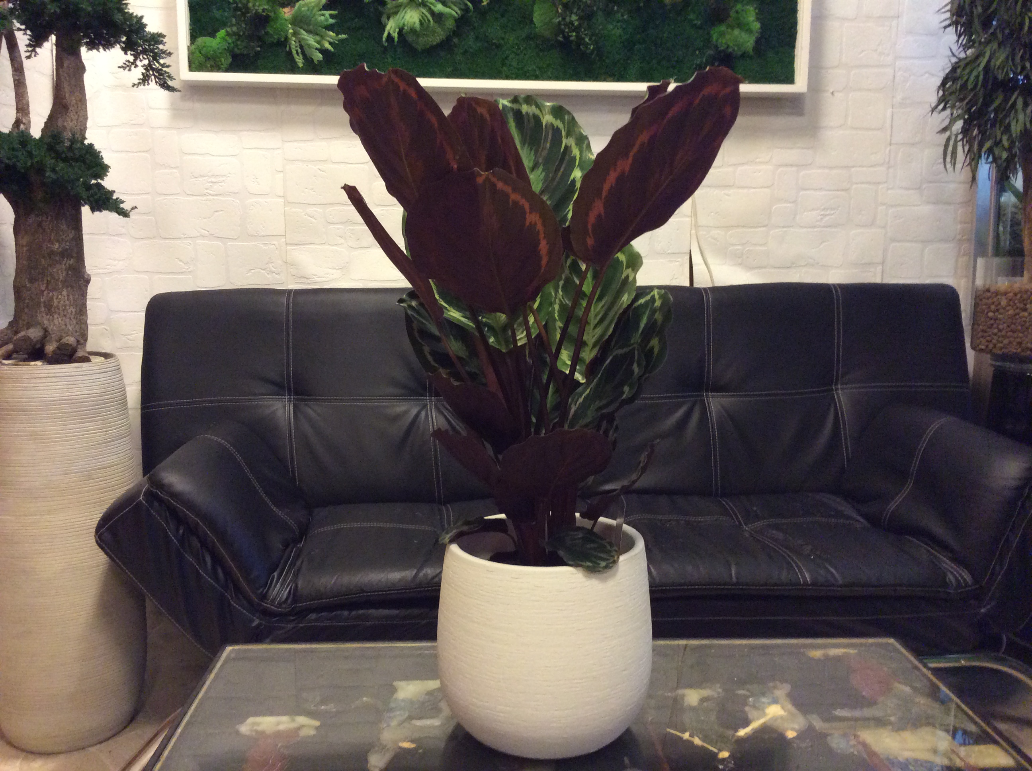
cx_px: 516
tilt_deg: -8.6
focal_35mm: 32
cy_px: 386
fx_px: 953
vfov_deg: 44.1
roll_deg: +0.5
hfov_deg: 56.9
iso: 250
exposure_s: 1/25
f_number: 2.4
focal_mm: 3.3
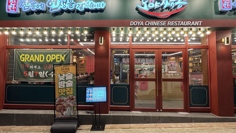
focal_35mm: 19
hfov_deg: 89.5
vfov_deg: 58.3
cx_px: 111
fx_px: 119
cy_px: 64
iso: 250
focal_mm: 2.22
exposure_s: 1/120
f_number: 2.2
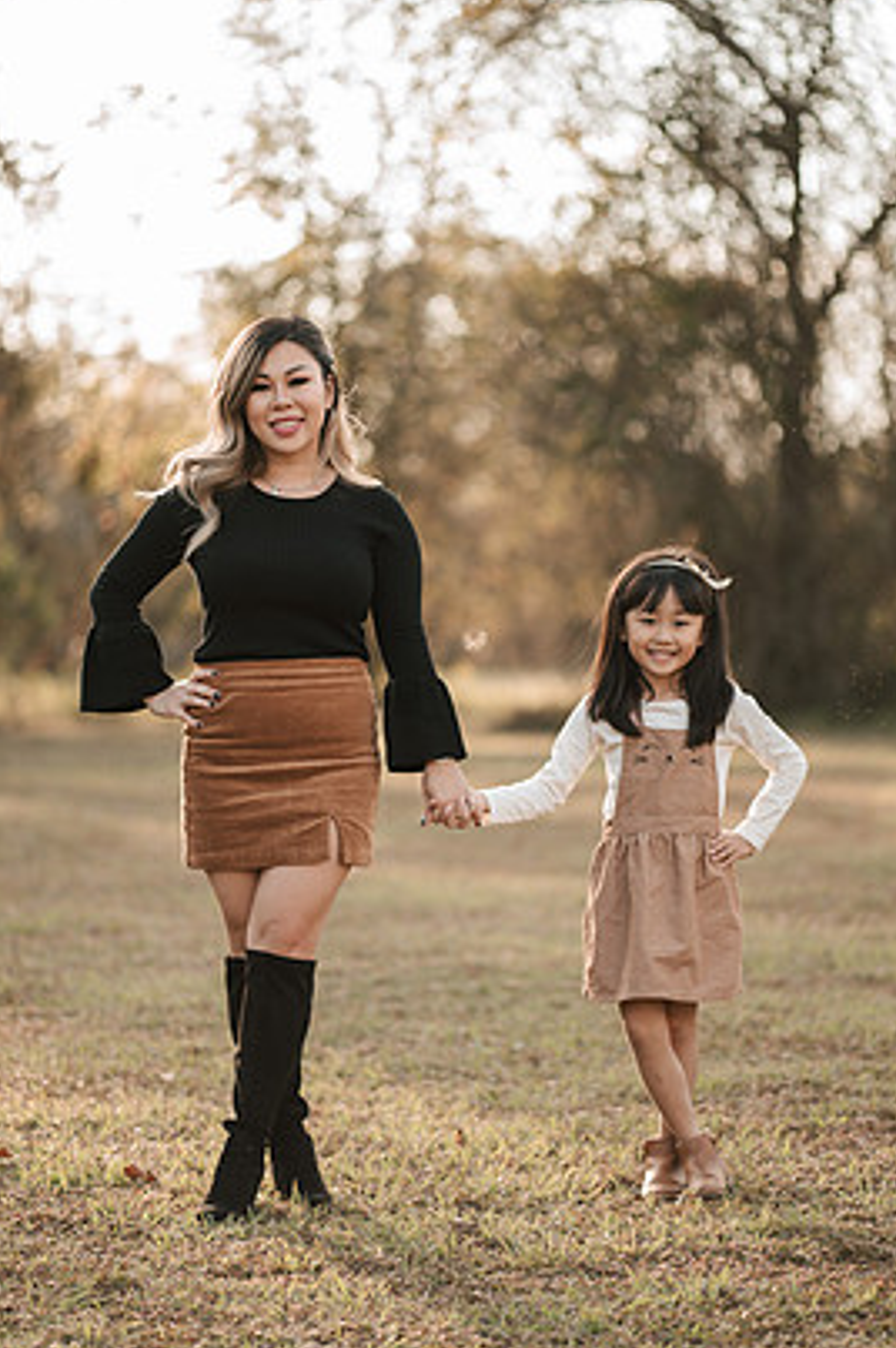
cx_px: 441
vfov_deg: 21.5
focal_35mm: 95
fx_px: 3552
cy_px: 676
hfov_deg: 14.4
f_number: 1.8
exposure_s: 1/400
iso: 80
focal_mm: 85
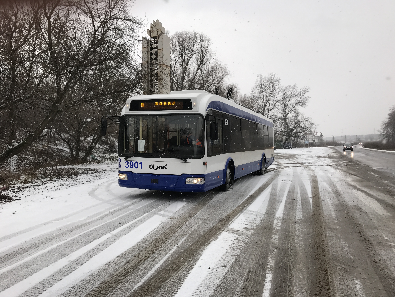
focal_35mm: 28
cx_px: 198
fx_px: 320
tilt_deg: +0.6
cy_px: 148
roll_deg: +0.1
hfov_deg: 63.4
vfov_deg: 49.7
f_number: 1.8
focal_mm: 3.99
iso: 20
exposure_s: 1/484
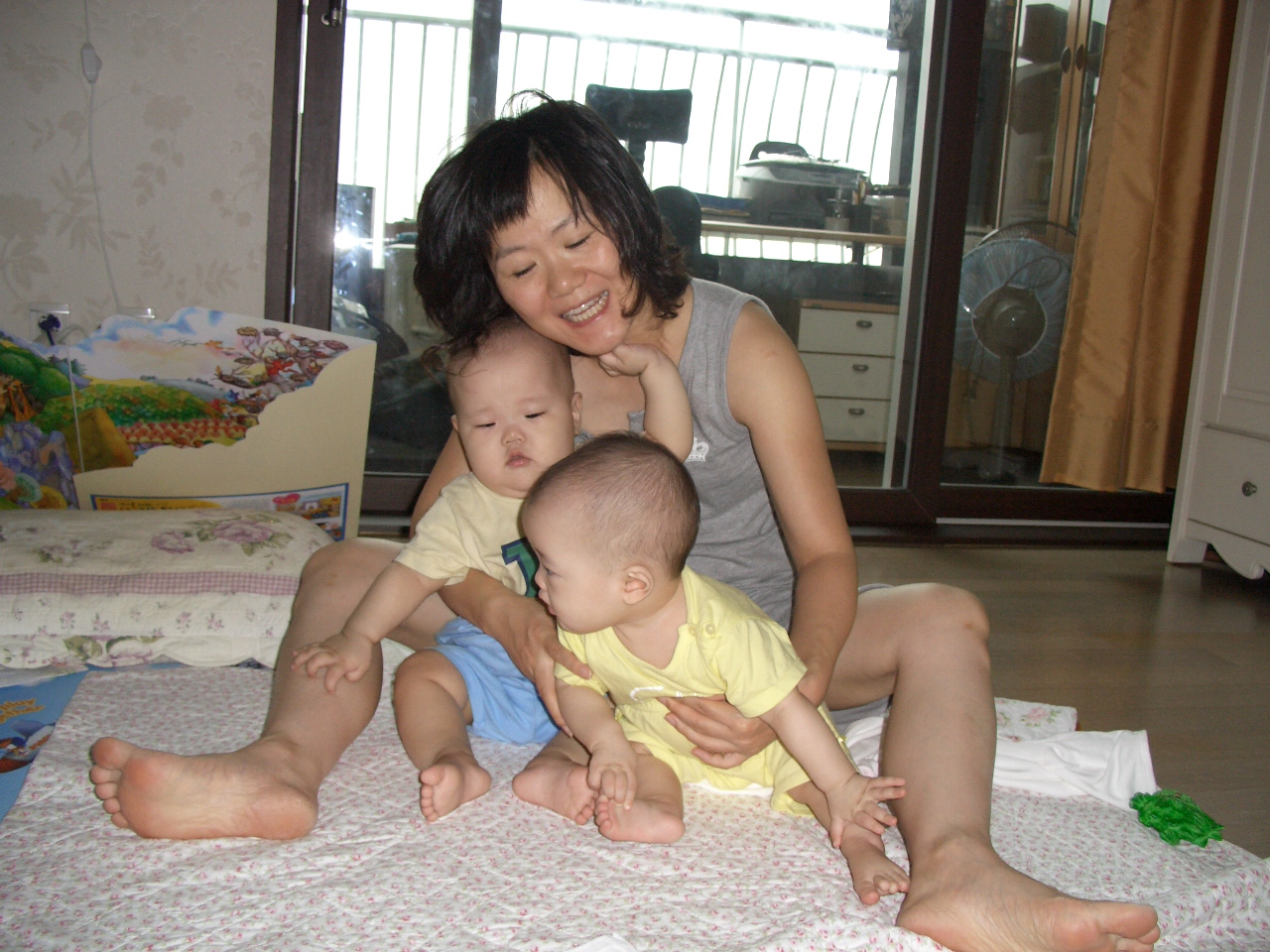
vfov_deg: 42.9
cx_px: 635
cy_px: 476
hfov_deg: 55.4
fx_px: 1211
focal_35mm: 33
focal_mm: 7.1
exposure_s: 1/60
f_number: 2.8
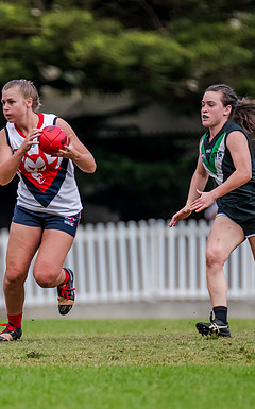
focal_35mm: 988
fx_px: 11006
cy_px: 284
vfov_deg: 2.1
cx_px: -25
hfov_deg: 1.3
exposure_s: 1/1600
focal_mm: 420
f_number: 4.5
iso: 800
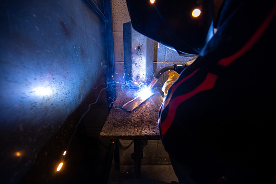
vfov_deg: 81.2
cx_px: 138
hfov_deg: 104.2
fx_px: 107
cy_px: 92
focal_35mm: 14
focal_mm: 14
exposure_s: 1/320
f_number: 4
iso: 2000
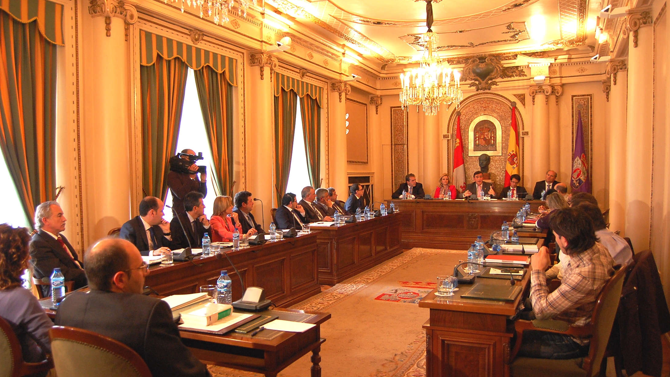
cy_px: 197
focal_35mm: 29
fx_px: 515
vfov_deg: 40.2
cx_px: 330
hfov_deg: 66.1
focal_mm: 18
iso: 800
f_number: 3.5
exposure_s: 1/80
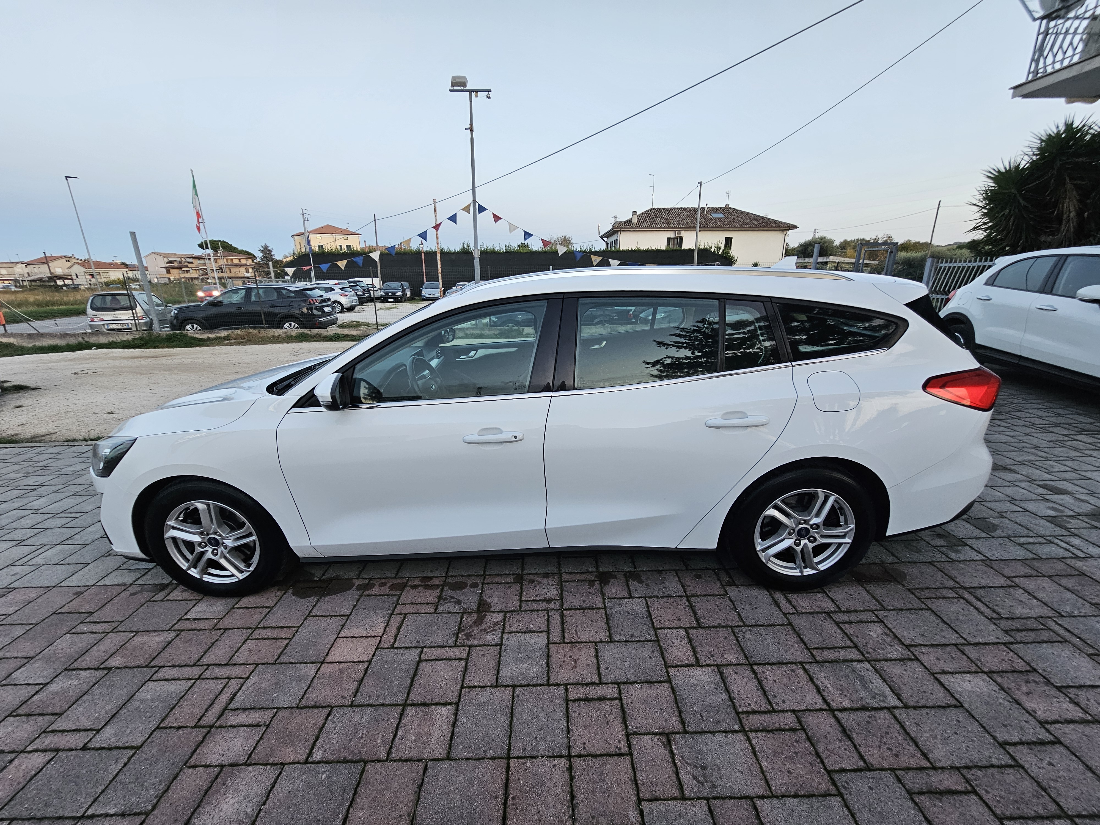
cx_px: 550
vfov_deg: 89.9
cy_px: 412
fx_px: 413
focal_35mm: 13
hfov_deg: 106.2
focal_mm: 2.2
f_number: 2.2
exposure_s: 1/50
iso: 160
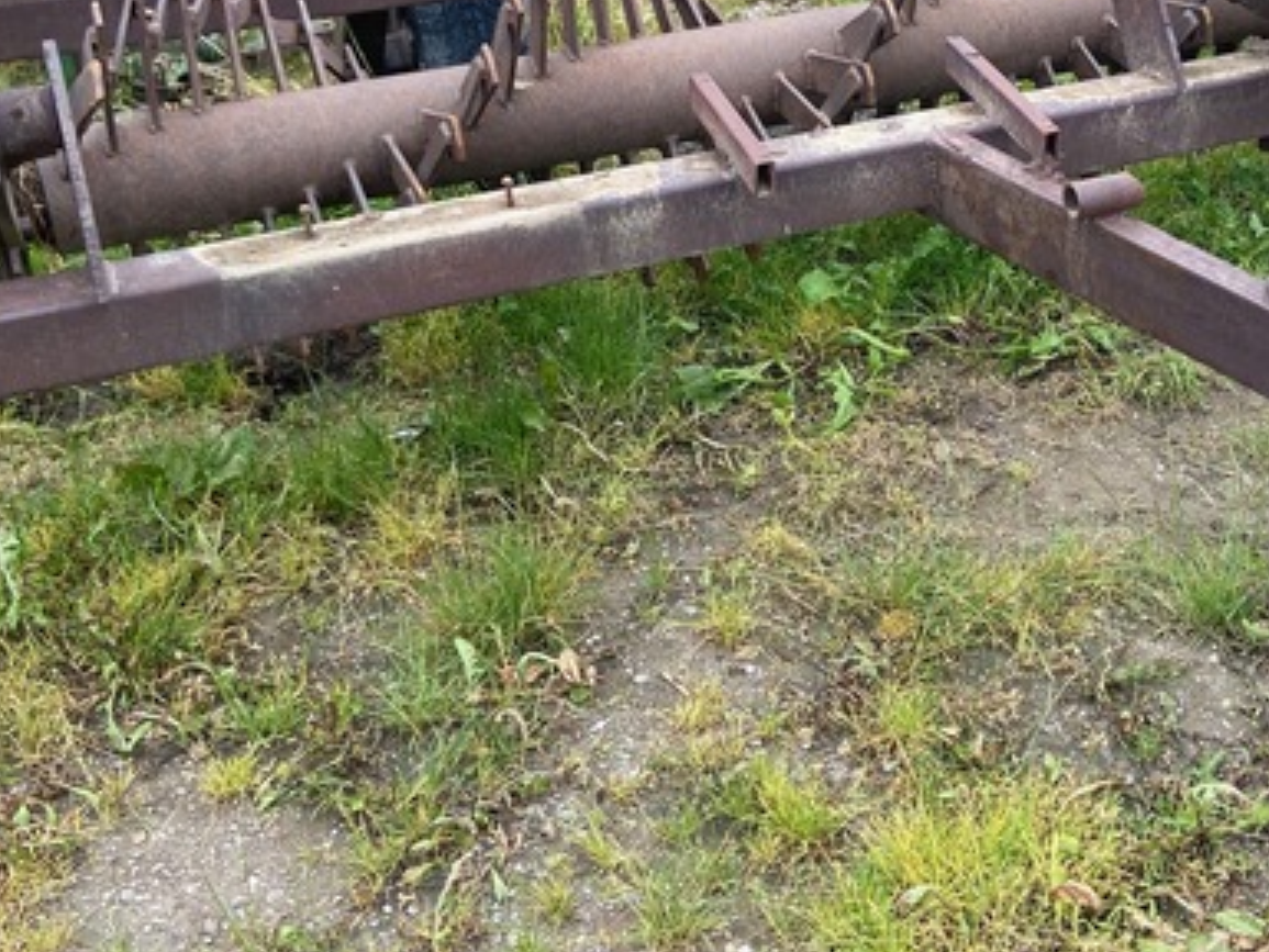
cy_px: 257
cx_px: 986
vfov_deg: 26.7
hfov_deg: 34.6
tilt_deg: -26.0
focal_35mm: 54
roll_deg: +0.6
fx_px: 1980
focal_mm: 4.25
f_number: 1.8
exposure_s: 1/340
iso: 32
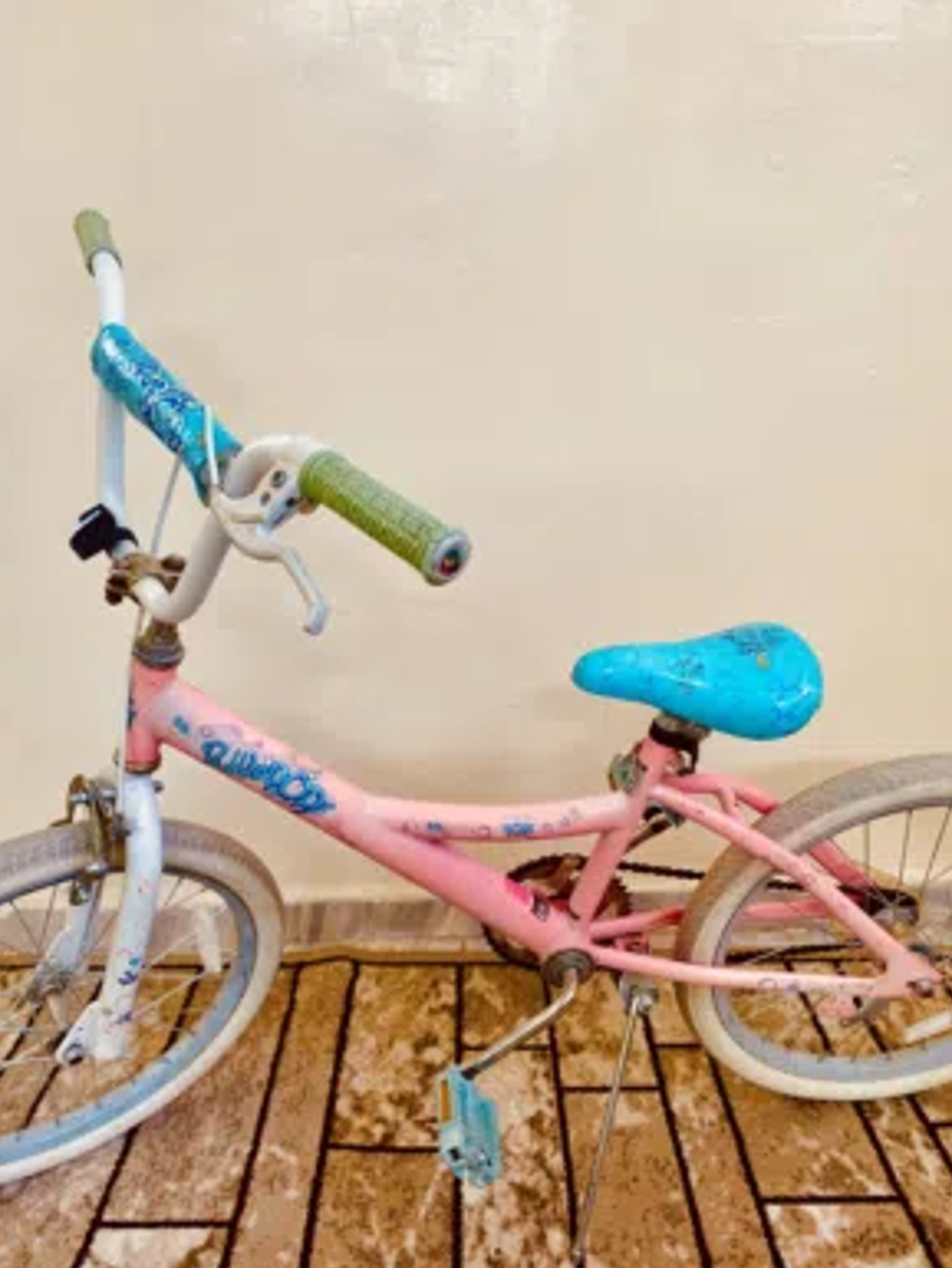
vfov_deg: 65.3
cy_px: 655
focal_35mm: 27
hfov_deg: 51.4
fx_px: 990
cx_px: 461
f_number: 1.8
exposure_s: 1/100
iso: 100
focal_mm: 4.25
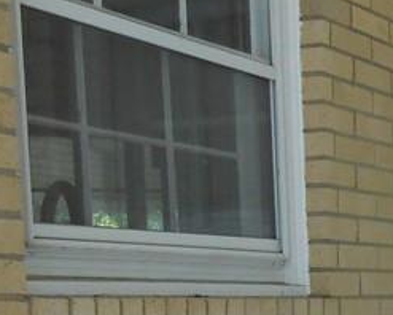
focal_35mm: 105
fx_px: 1222
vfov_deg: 14.1
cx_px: 628
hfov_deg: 16.3
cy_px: 417
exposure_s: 1/250
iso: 250
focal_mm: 4.6
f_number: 3.5
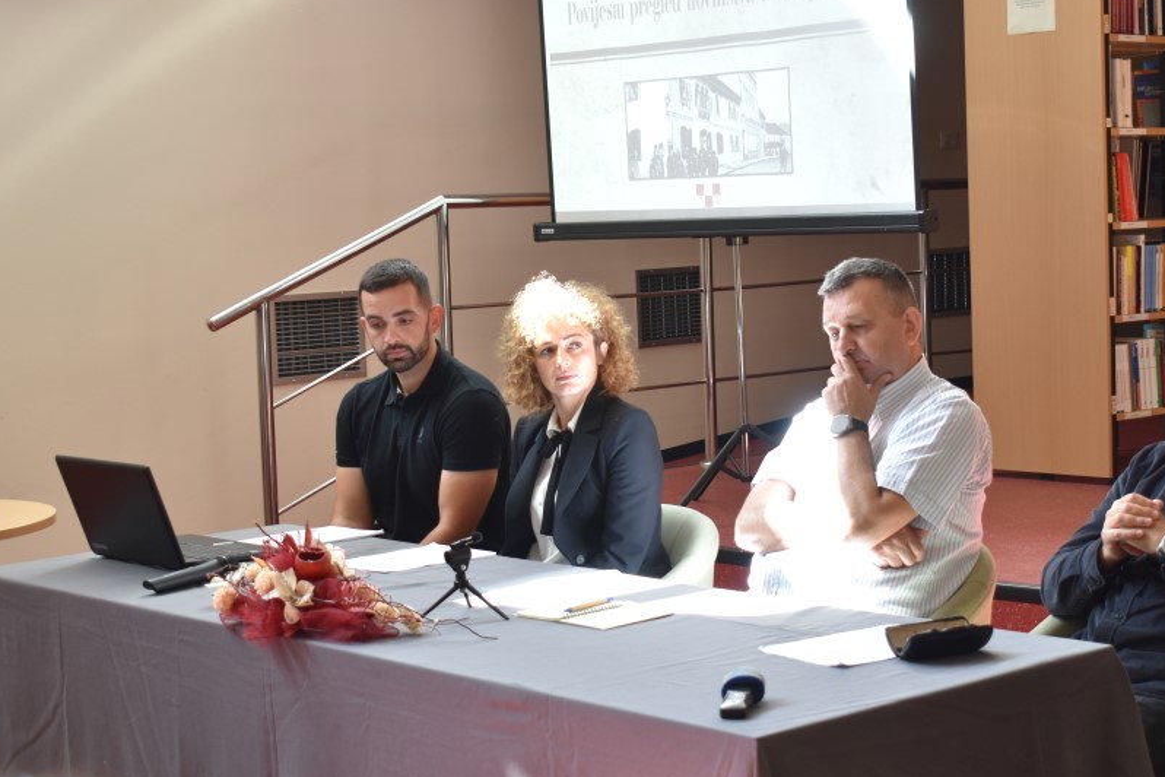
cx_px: 682
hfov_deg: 29.2
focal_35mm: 69
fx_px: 2233
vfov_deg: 19.7
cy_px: 422
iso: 400
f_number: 4.5
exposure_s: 1/30
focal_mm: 34
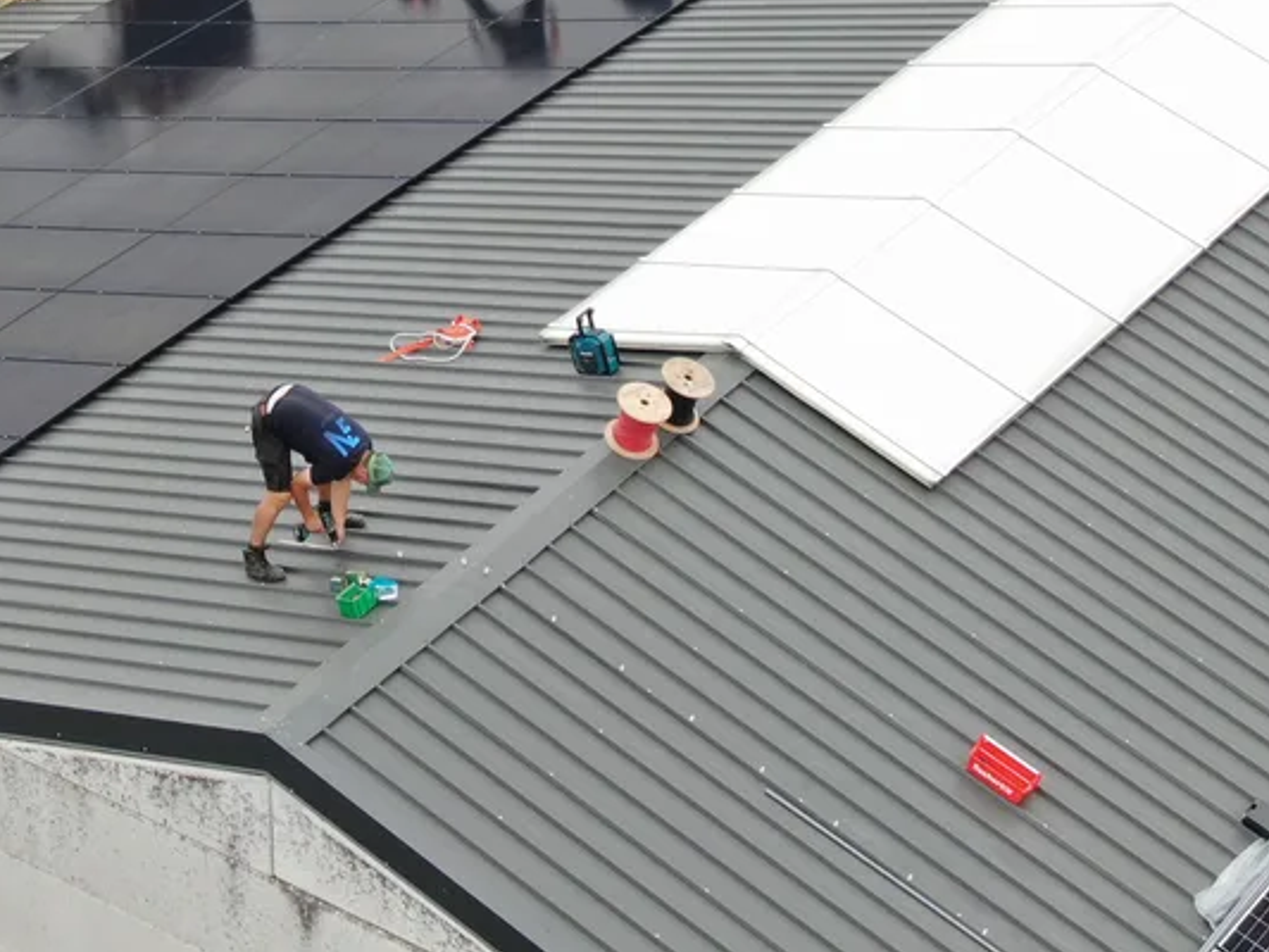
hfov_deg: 18.1
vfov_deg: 13.4
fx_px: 3960
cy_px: -109
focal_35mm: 108
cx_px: 369
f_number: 3.8
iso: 100
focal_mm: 8.6
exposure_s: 1/120
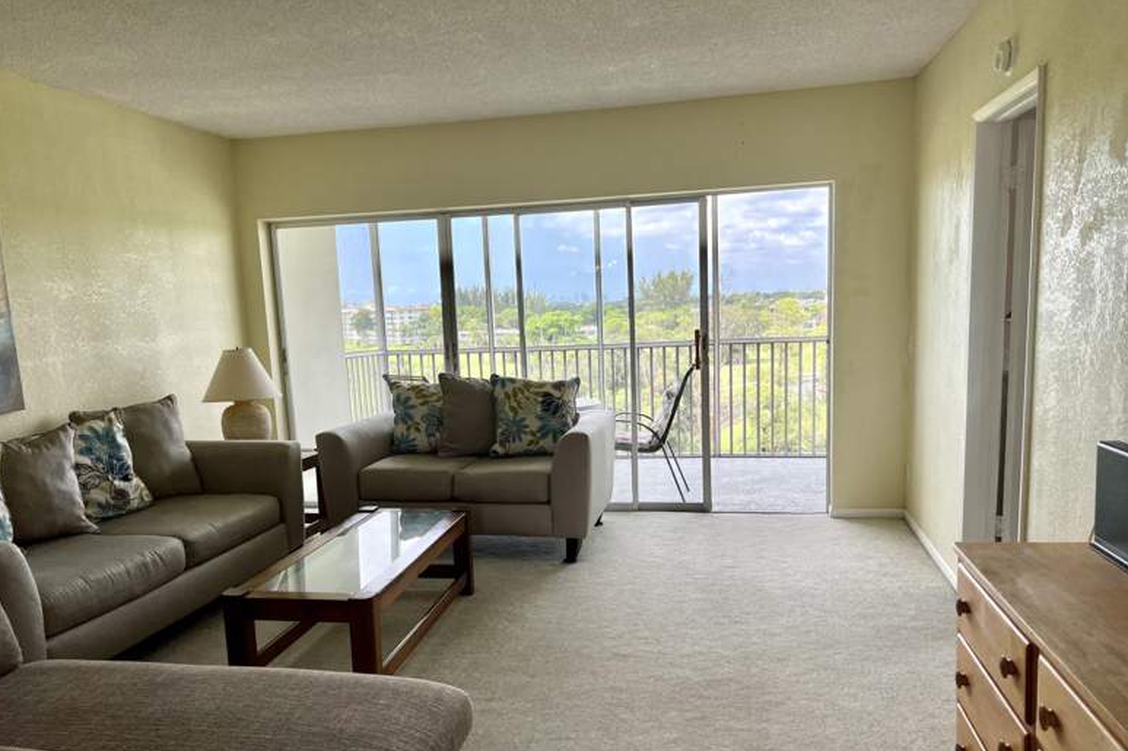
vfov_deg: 46.2
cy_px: 435
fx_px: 877
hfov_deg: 65.5
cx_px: 546
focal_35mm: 28
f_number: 1.5
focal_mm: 5.7
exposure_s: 1/1159
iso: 50
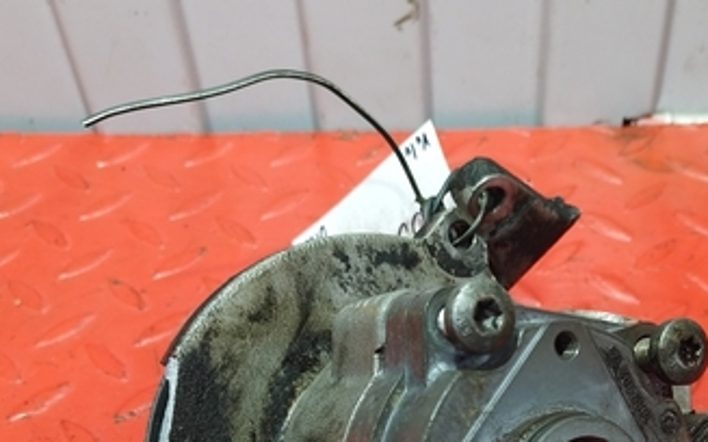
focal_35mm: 54
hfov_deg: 37.2
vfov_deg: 22.9
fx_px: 1041
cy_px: 446
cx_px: 459
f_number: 1.9
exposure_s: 1/100
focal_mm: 6.24
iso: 1008
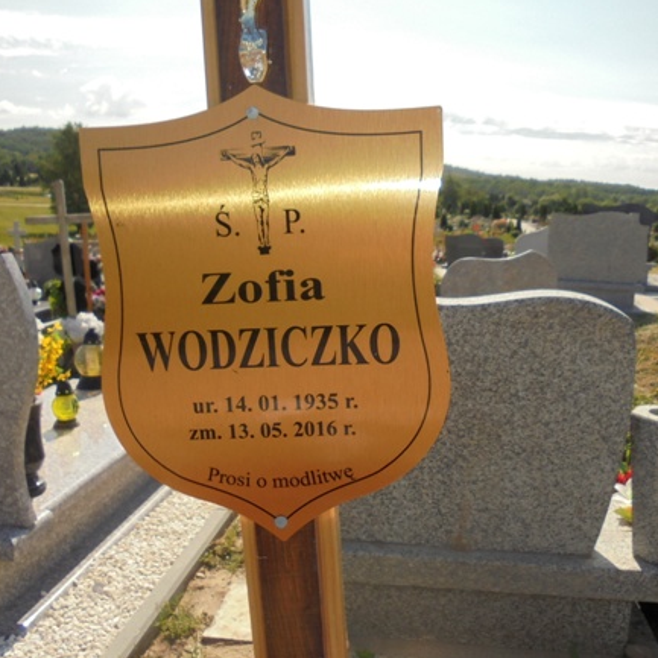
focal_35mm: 34
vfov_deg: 48.4
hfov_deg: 48.3
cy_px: 322
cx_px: 378
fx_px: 731
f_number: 3.5
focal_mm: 4.6
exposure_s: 1/1250
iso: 100
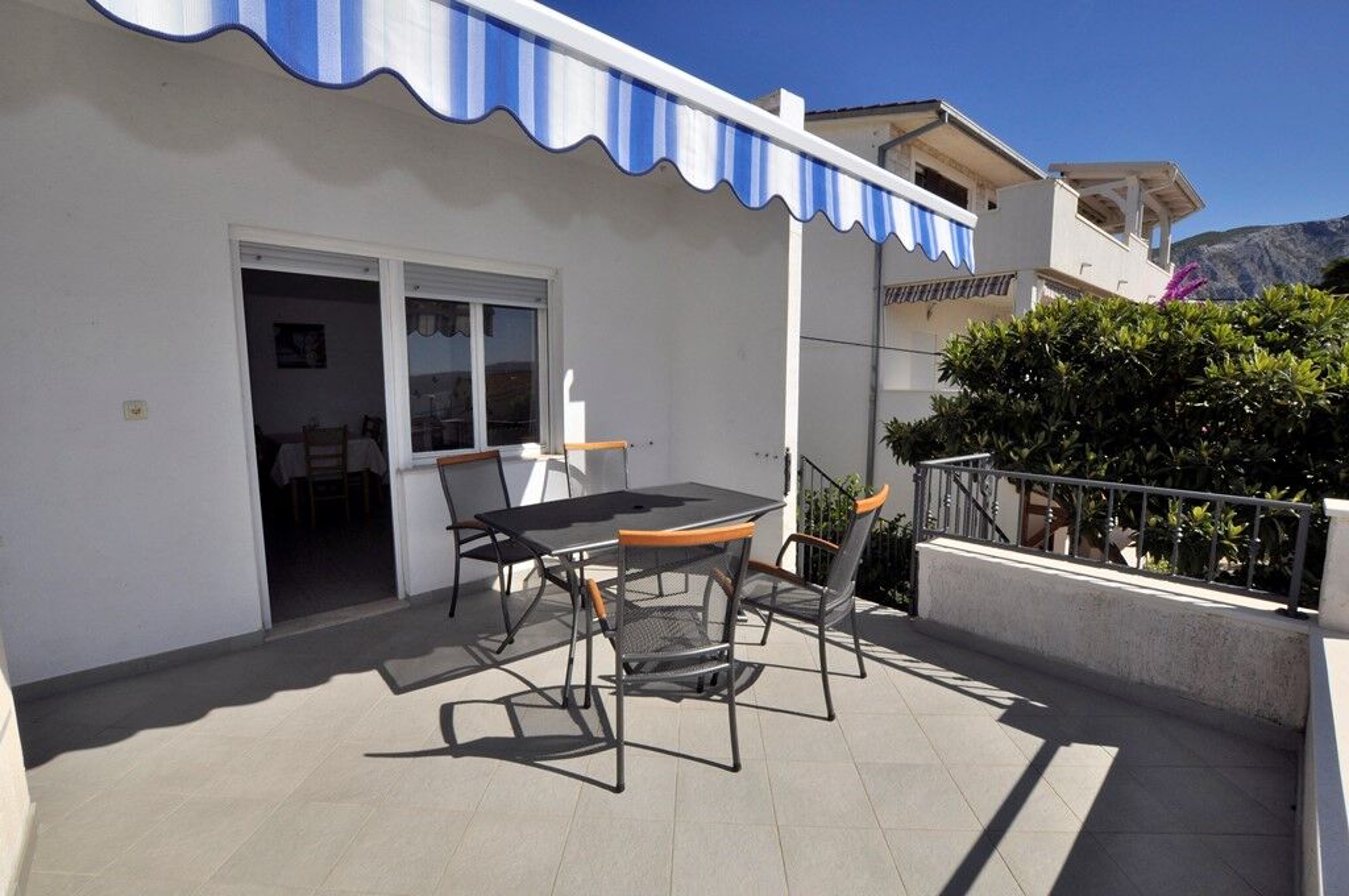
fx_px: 561
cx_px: 674
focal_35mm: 15
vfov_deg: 77.2
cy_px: 448
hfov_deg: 100.5
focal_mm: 10
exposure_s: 1/200
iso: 200
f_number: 16
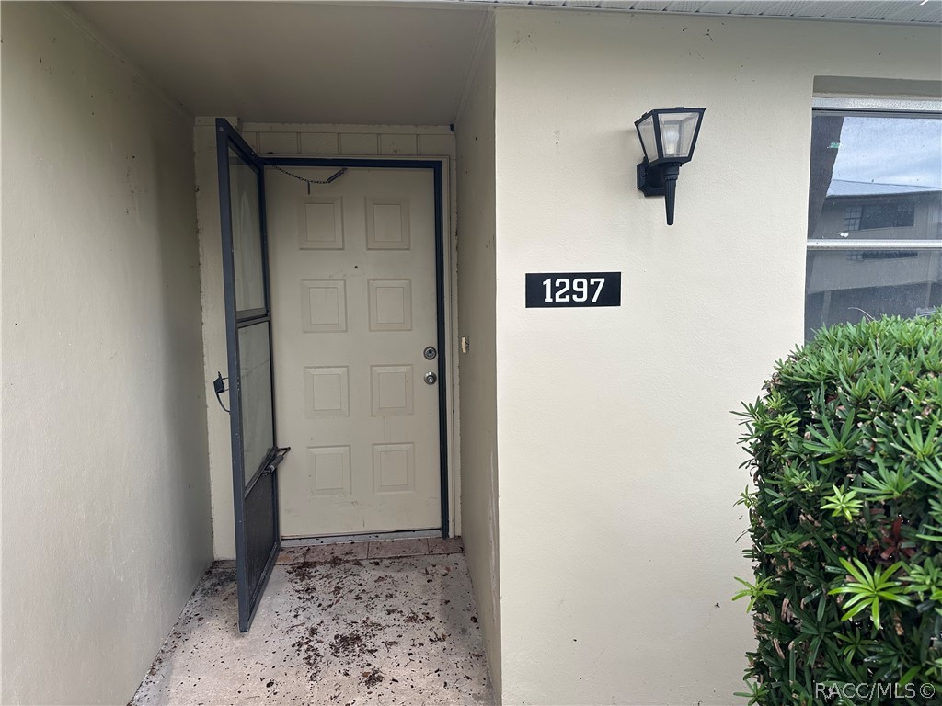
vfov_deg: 56.8
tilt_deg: -5.4
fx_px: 653
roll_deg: +0.5
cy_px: 353
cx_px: 471
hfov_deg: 71.6
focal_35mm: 24
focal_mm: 6.86
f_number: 1.78
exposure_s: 1/491
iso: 80
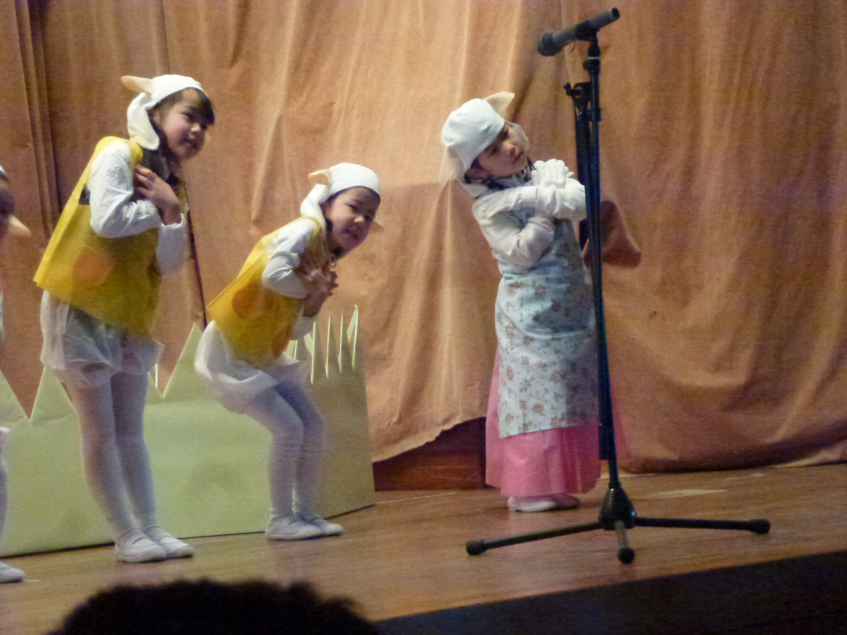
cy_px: 318
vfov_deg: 10.4
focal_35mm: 142
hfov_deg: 13.9
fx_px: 3475
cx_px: 424
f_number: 5.3
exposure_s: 1/80
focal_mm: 25.5
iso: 1600
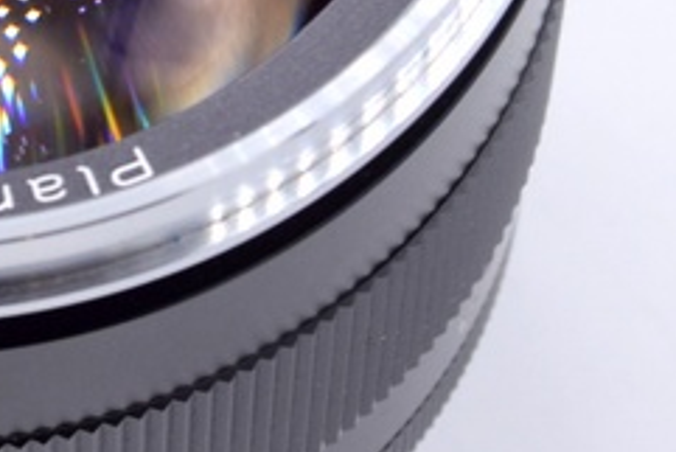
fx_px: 6408
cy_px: -147
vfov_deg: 4.0
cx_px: -303
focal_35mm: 341
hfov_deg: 6.0
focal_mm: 55
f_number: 9
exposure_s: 1/125
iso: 400
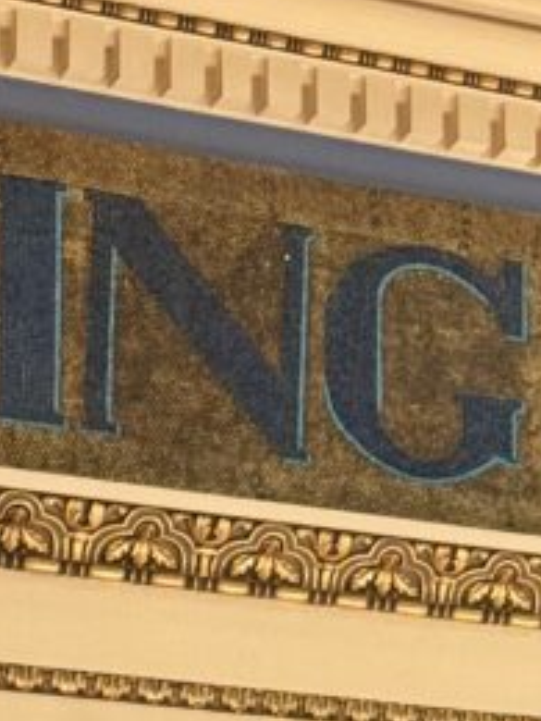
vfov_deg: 10.3
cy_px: 799
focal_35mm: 189
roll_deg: +2.3
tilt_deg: +14.4
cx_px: 988
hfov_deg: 7.6
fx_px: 3938
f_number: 1.78
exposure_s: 1/40
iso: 320
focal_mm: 6.76
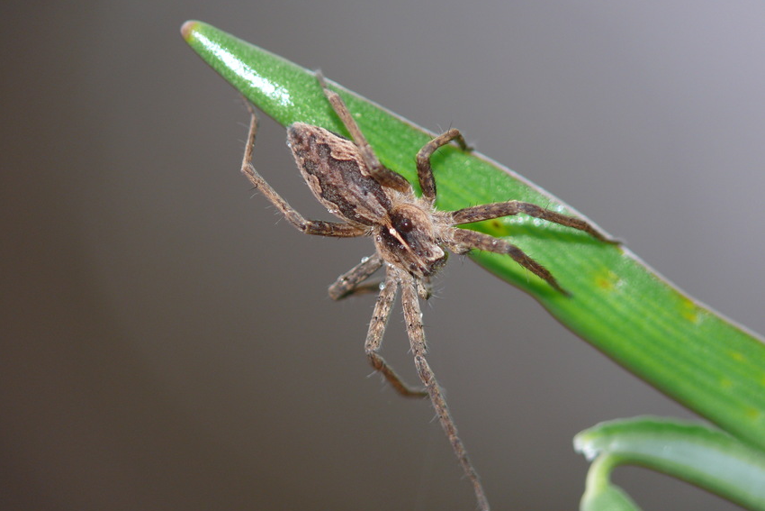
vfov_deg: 3.4
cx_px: 382
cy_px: 264
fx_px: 8650
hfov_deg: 5.1
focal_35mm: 407
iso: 100
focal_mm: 82.5
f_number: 3.7
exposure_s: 1/100
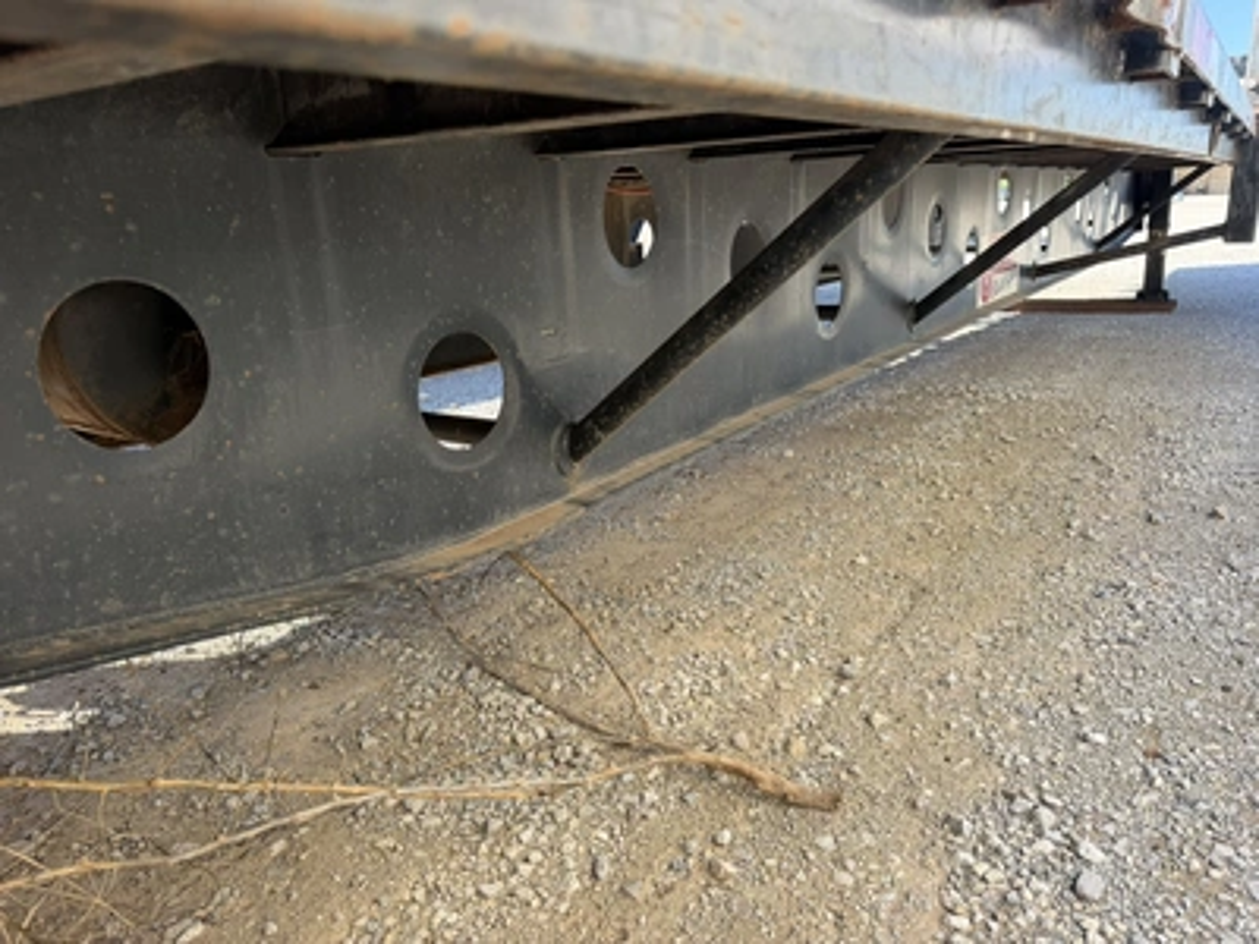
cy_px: 472
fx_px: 873
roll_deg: +2.6
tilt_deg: -16.6
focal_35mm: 24
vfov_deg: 56.8
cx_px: 630
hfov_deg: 71.6
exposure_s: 1/473
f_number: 1.78
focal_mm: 6.76
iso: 80
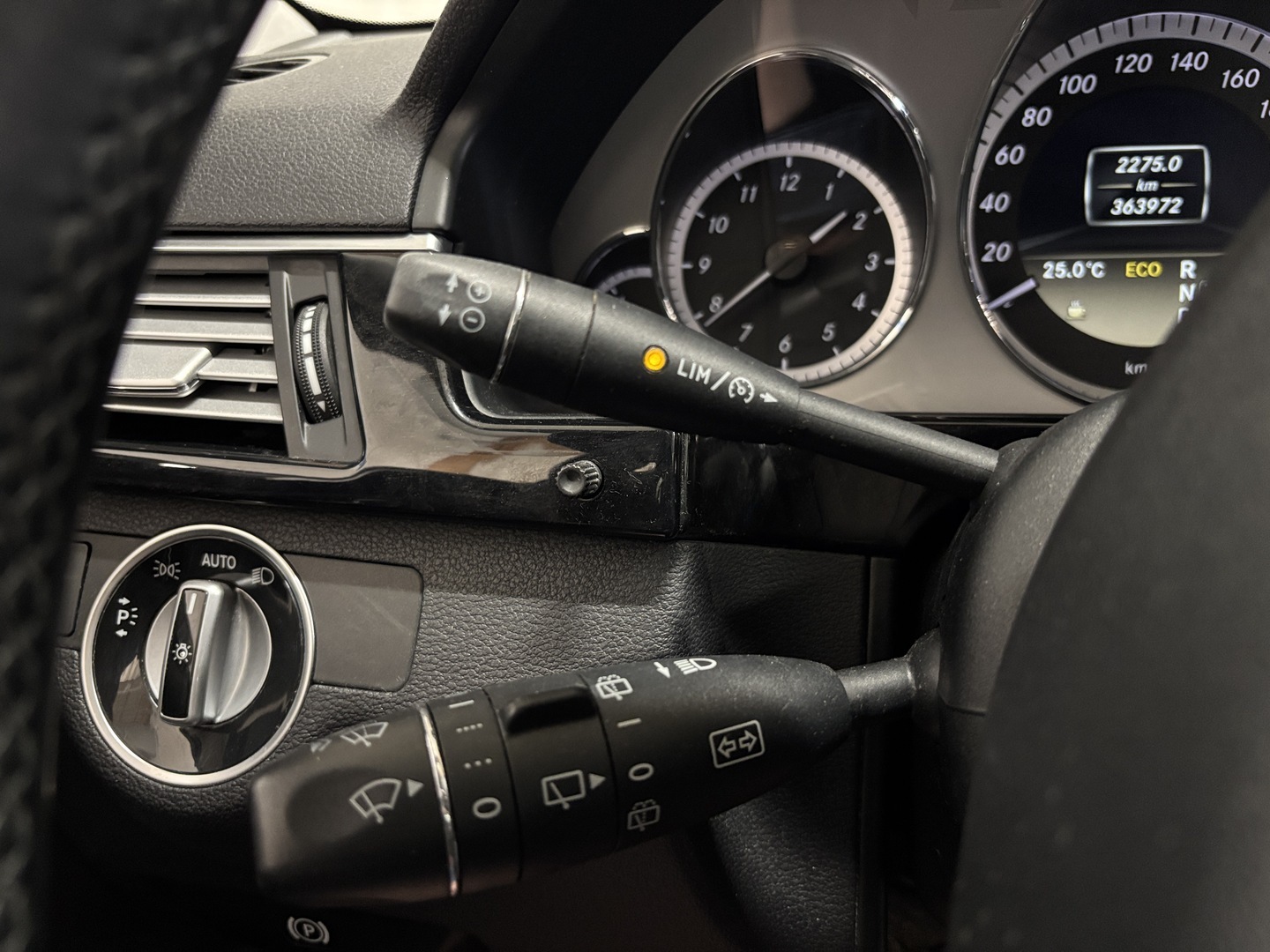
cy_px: 476
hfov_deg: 67.3
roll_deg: +2.6
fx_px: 954
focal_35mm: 26
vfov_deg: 53.1
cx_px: 635
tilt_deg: -19.9
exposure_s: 1/25
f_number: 1.6
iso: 640
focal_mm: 5.96
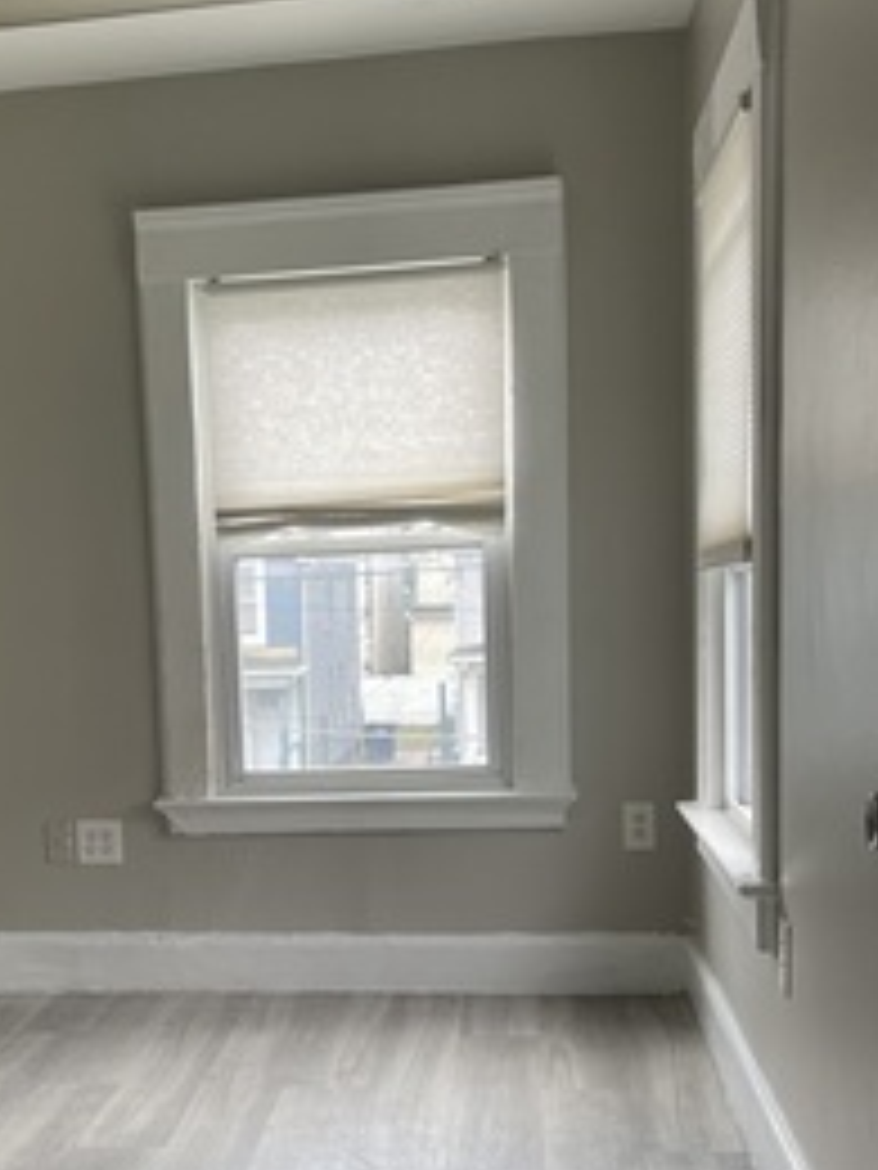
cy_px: 774
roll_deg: +2.4
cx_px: 236
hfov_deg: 29.9
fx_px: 1623
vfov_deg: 39.2
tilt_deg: -6.6
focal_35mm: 48
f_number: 1.6
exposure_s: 1/121
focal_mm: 5.1
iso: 40
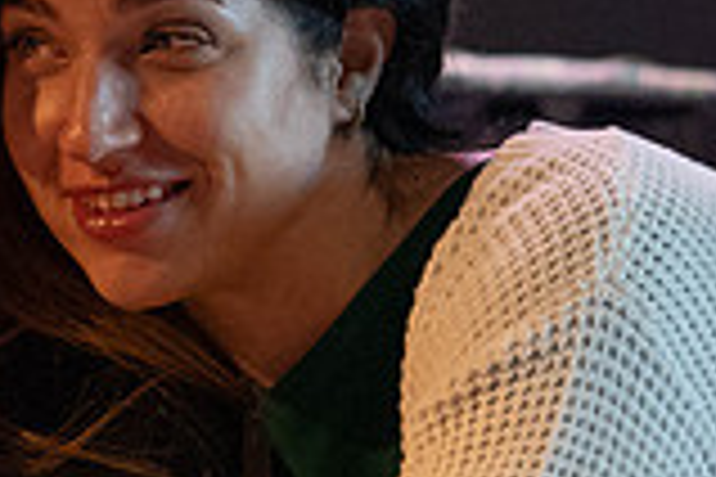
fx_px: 6523
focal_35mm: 328
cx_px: 22
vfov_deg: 4.2
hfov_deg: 6.3
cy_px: 322
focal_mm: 80
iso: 6400
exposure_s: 1/100
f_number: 5.6
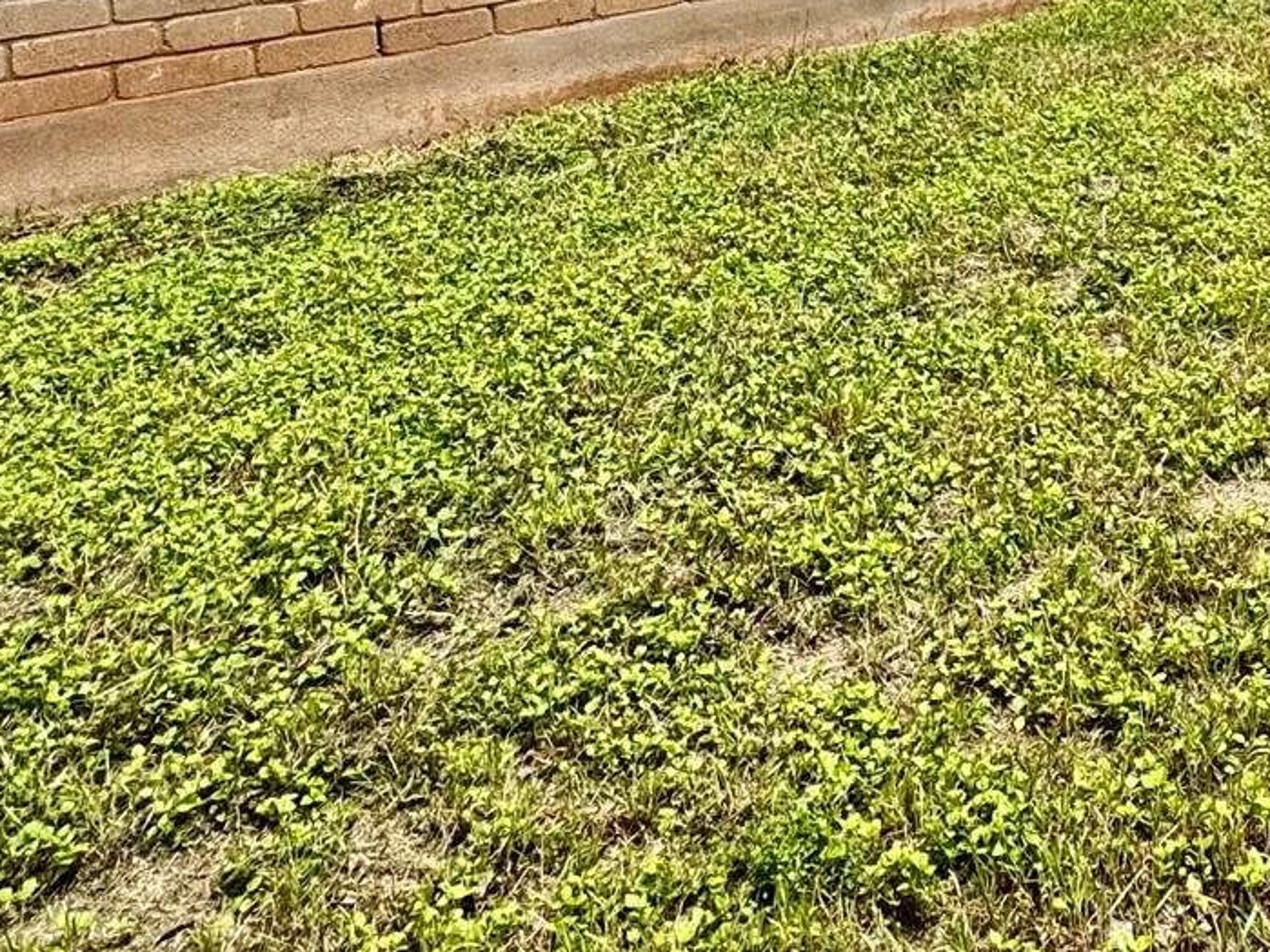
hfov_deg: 41.5
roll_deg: +0.7
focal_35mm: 41
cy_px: -238
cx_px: 1181
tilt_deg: -5.0
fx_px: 1504
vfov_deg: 29.4
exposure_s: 1/1600
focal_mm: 2.22
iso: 50
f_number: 2.2
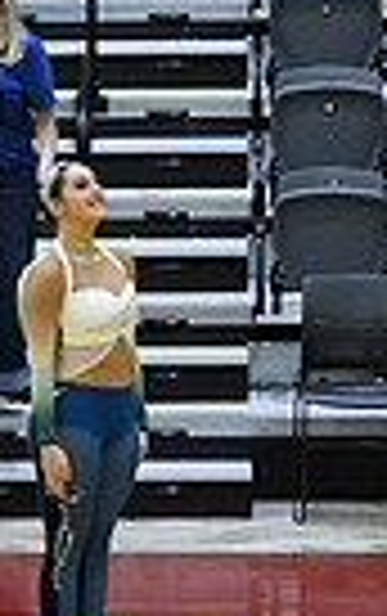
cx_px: -819
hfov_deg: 2.9
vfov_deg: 4.6
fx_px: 7621
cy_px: 546
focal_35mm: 453
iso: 6400
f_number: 4
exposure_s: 1/500
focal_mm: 70
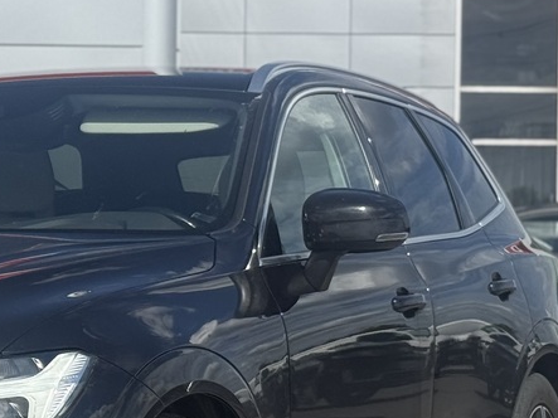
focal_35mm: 156
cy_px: 301
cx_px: 42
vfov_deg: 9.5
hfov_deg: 12.6
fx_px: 2514
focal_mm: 6.76
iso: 80
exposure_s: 1/6536
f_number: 1.78
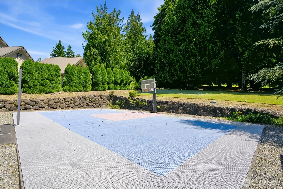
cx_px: 142
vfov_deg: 70.4
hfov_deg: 93.3
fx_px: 134
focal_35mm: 17
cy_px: 94
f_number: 9
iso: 400
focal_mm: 17
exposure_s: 1/250
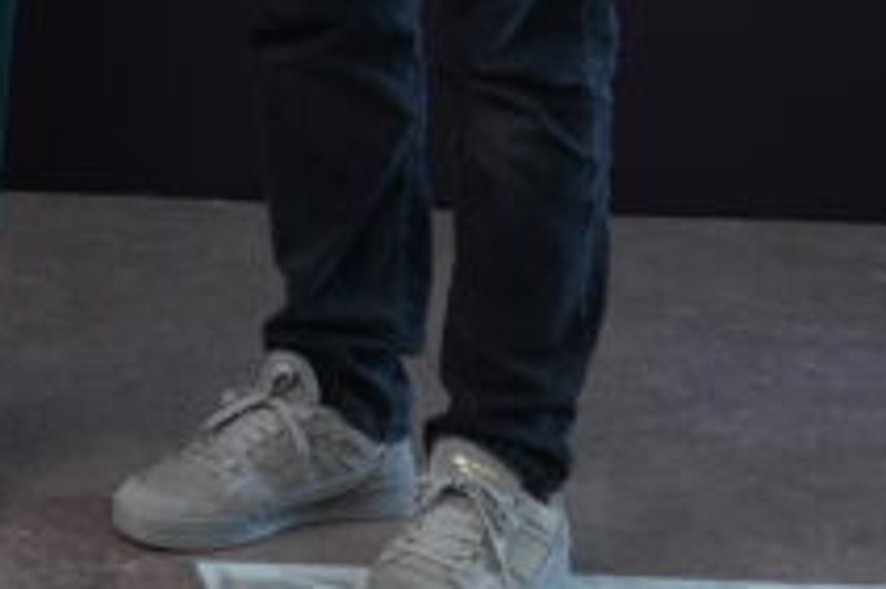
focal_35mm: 140
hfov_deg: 13.4
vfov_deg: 9.2
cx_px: -623
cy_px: -583
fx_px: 3443
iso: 800
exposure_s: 1/200
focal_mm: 29
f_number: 5
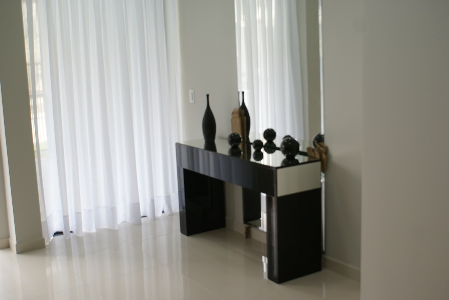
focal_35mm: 42
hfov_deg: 46.3
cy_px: 150
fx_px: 524
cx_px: 224
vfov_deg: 32.0
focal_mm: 28
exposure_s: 1/50
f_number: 5
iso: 100
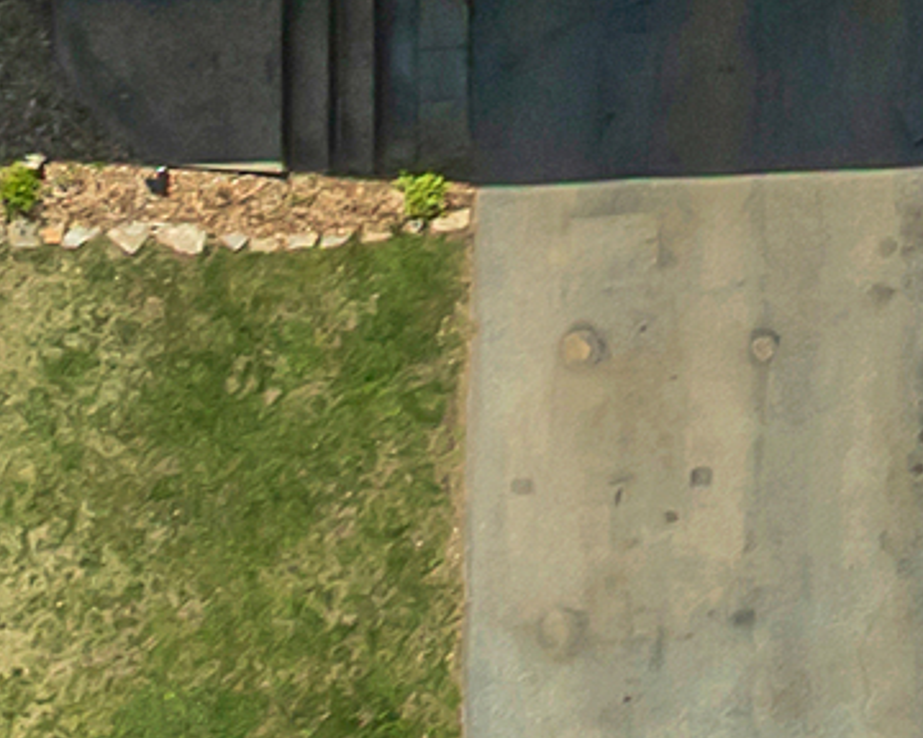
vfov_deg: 7.0
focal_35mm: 200
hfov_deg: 7.7
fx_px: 5463
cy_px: -1388
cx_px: 3261
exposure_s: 1/60
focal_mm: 12.29
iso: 100
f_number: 7.1
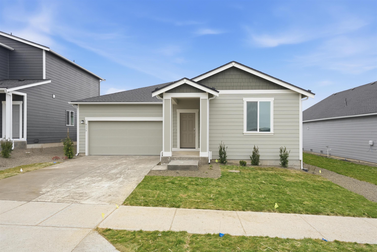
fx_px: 251
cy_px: 126
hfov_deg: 73.7
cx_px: 188
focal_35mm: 24
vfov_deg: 53.1
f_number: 8
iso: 200
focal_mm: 24
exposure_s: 1/60
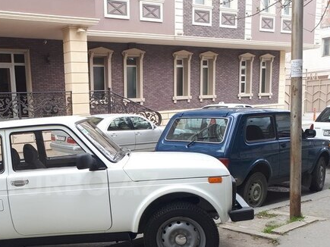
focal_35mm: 41
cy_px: 184
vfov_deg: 34.4
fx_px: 391
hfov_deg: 44.2
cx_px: 81
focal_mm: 3.6
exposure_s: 1/143
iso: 40
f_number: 1.9
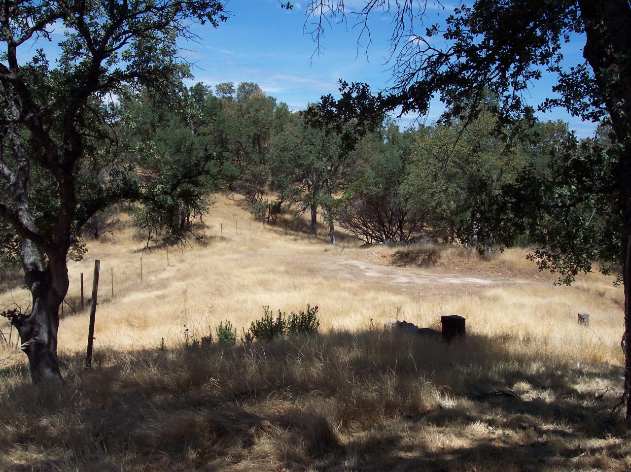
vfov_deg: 37.7
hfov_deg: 49.0
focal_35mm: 38
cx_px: 316
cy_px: 236
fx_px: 692
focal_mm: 8
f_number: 4.8
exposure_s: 1/1000
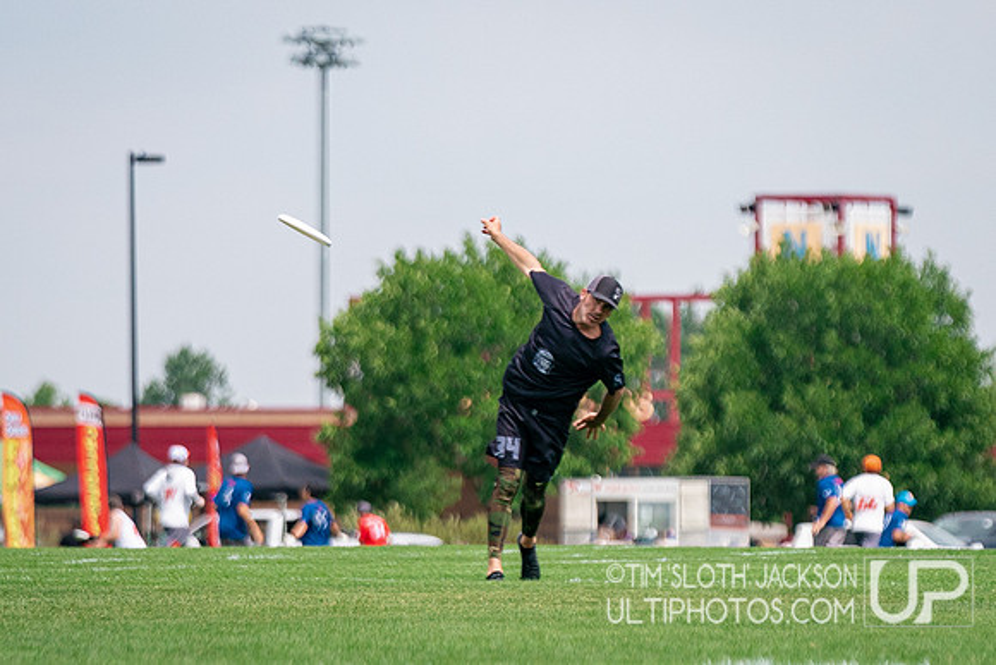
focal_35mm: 444
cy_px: 414
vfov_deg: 3.1
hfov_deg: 4.6
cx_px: 567
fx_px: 12281
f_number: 2.8
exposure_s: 1/10000
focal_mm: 200
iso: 640
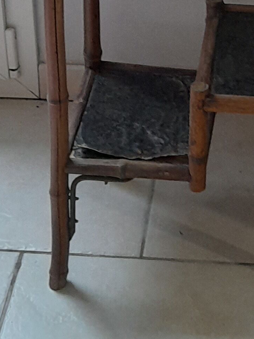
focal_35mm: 109
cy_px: -99
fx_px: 1066
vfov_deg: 17.0
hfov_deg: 13.5
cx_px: 213
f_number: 1.8
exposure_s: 1/50
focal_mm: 3.98
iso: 320
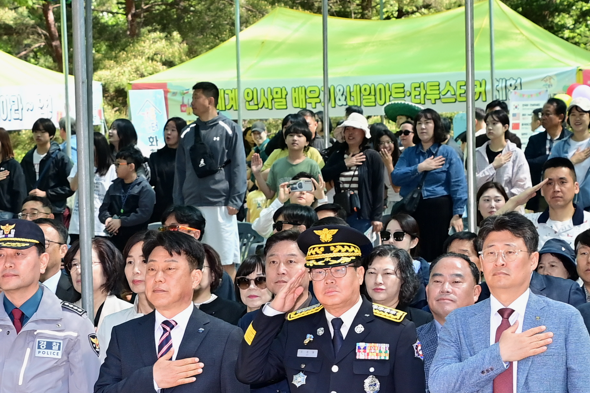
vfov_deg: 7.4
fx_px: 3048
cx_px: 169
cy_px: 344
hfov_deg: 11.0
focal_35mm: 186
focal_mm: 62
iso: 400
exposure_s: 1/250
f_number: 8
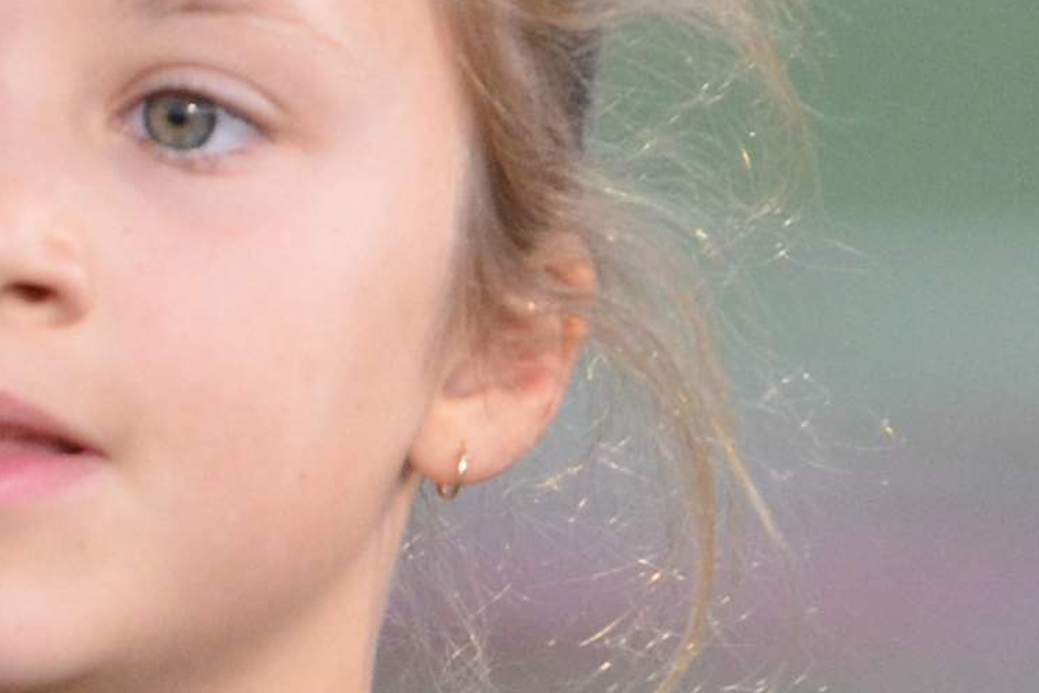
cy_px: 760
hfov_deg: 1.0
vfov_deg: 0.7
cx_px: -221
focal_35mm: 1973
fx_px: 56950
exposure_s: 1/500
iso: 1250
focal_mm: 200
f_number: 2.8
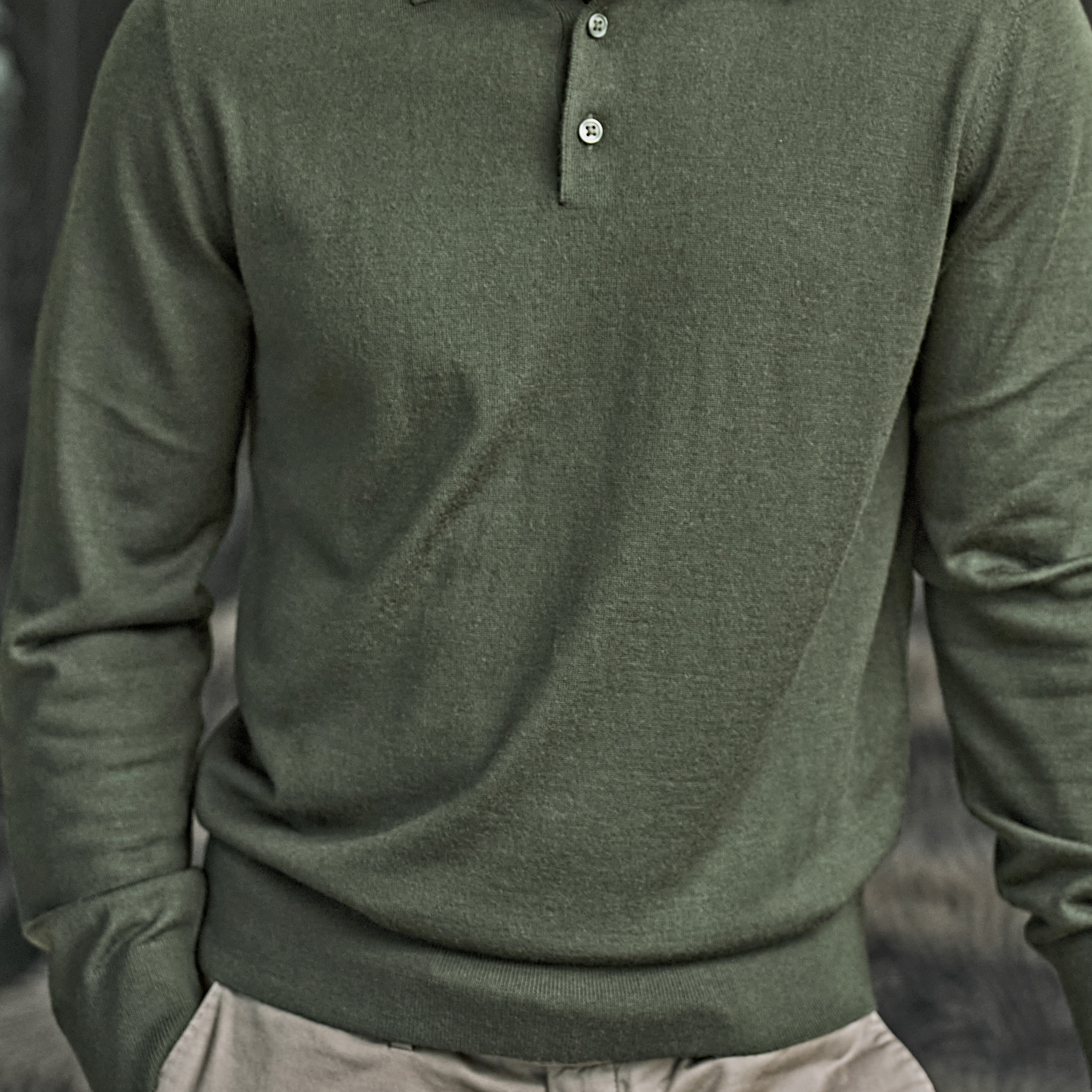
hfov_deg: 11.1
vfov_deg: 11.1
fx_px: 5603
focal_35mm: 157
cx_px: 703
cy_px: 198
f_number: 2.8
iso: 500
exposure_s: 1/250
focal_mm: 80
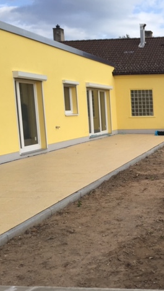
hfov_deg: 25.3
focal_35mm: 43
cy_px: 147
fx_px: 332
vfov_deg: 47.3
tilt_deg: -7.8
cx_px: 191
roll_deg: +0.1
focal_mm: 4.15
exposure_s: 1/1014
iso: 32
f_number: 2.2
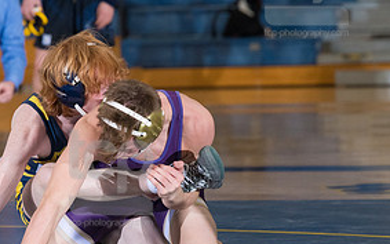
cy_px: 179
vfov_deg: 3.1
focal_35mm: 418
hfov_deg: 5.0
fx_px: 4444
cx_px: 112
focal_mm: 200
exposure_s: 1/250
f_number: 5.6
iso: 1250
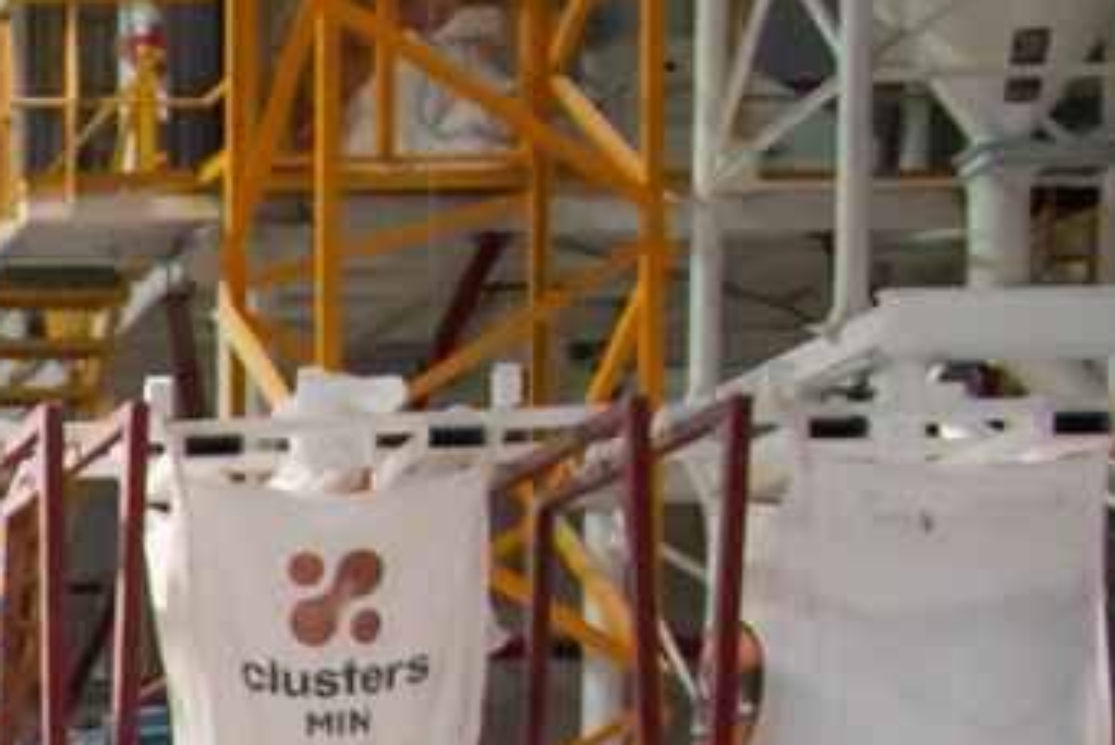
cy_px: 1459
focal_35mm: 135
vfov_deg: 9.5
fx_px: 4185
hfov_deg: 12.0
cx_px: -1612
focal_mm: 24
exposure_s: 1/400
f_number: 4
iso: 1250
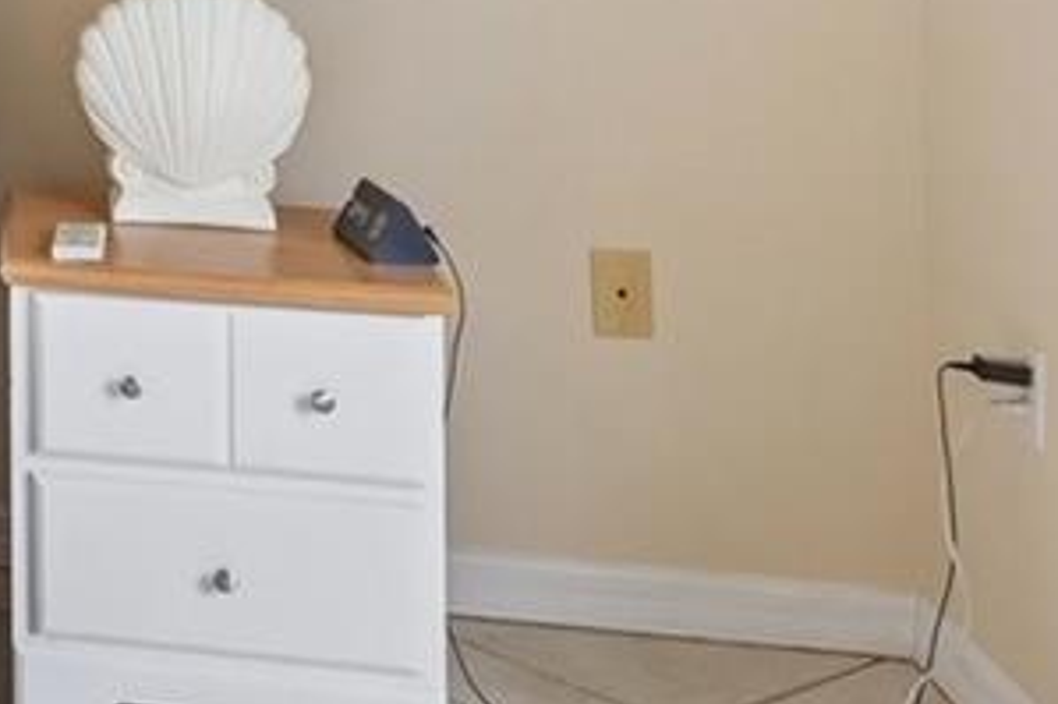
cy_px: -290
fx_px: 2203
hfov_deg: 20.9
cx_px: -708
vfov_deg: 16.8
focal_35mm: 75
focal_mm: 14
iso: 400
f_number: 8
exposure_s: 1/20
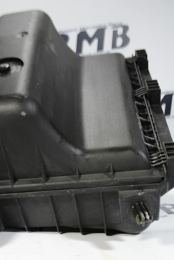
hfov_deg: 28.6
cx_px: 36
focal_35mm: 46
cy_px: 130
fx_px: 333
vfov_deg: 42.7
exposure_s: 1/200
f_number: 3.5
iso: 400
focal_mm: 18
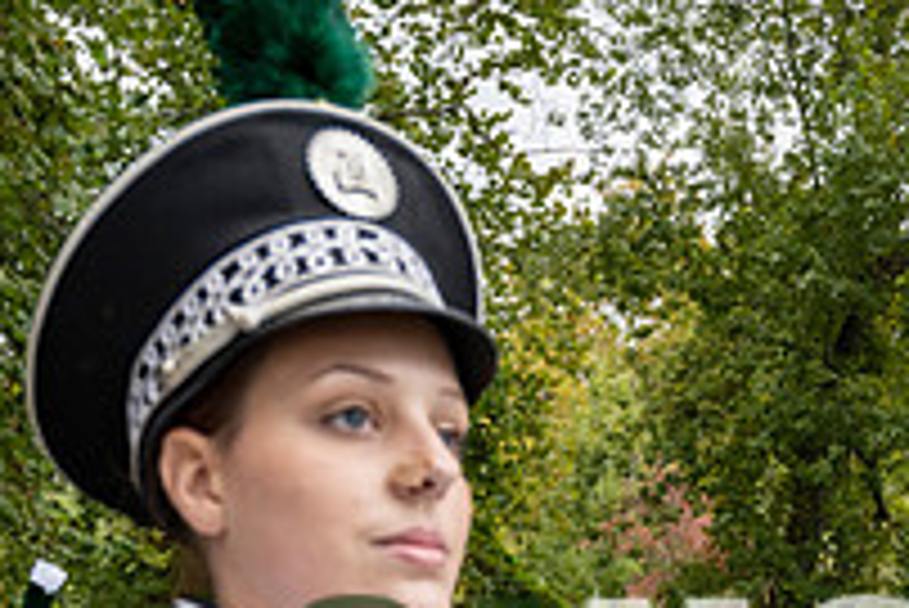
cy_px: 808
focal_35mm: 69
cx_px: 612
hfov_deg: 29.0
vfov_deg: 18.3
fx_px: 1743
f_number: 4
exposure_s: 1/1000
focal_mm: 24
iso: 500
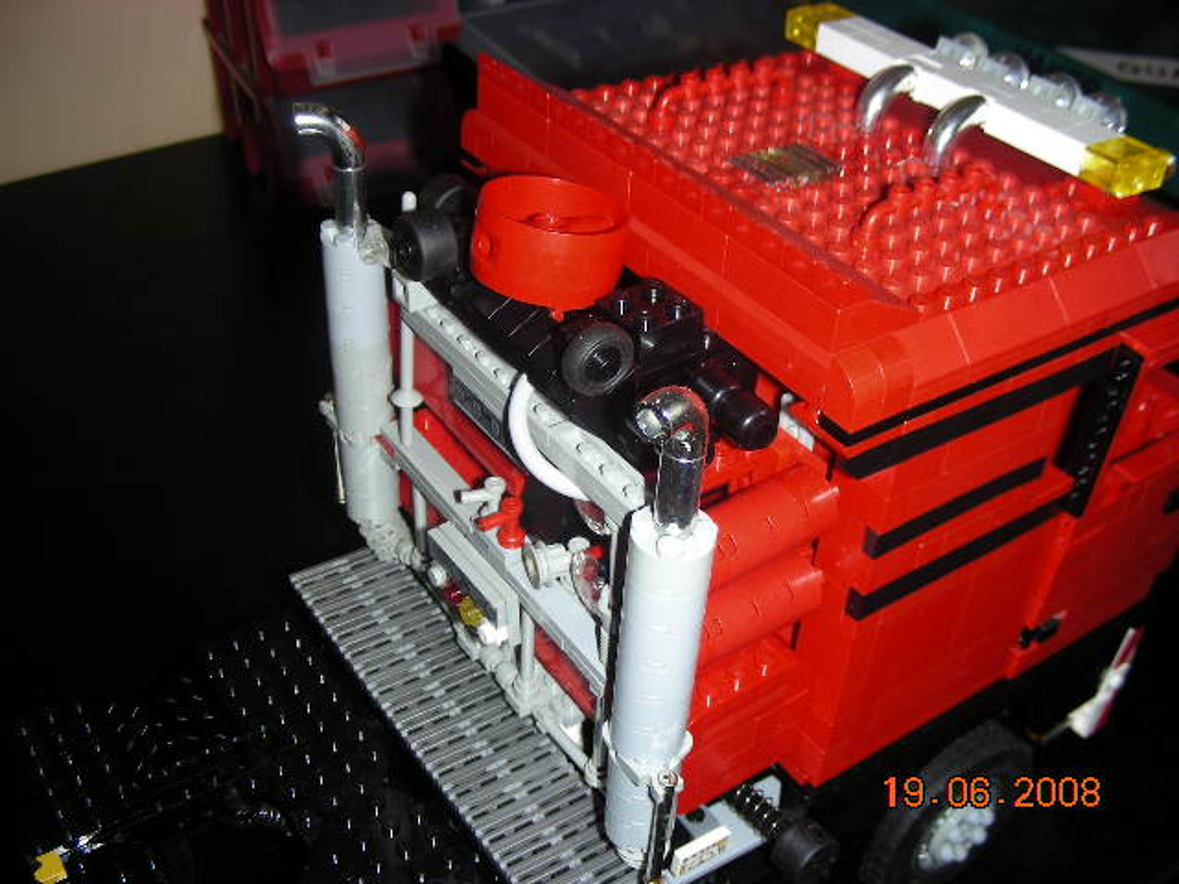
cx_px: 590
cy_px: 442
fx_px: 1294
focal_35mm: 38
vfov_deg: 37.7
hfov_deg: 49.0
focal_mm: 6.3
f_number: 3.5
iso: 50
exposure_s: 1/60
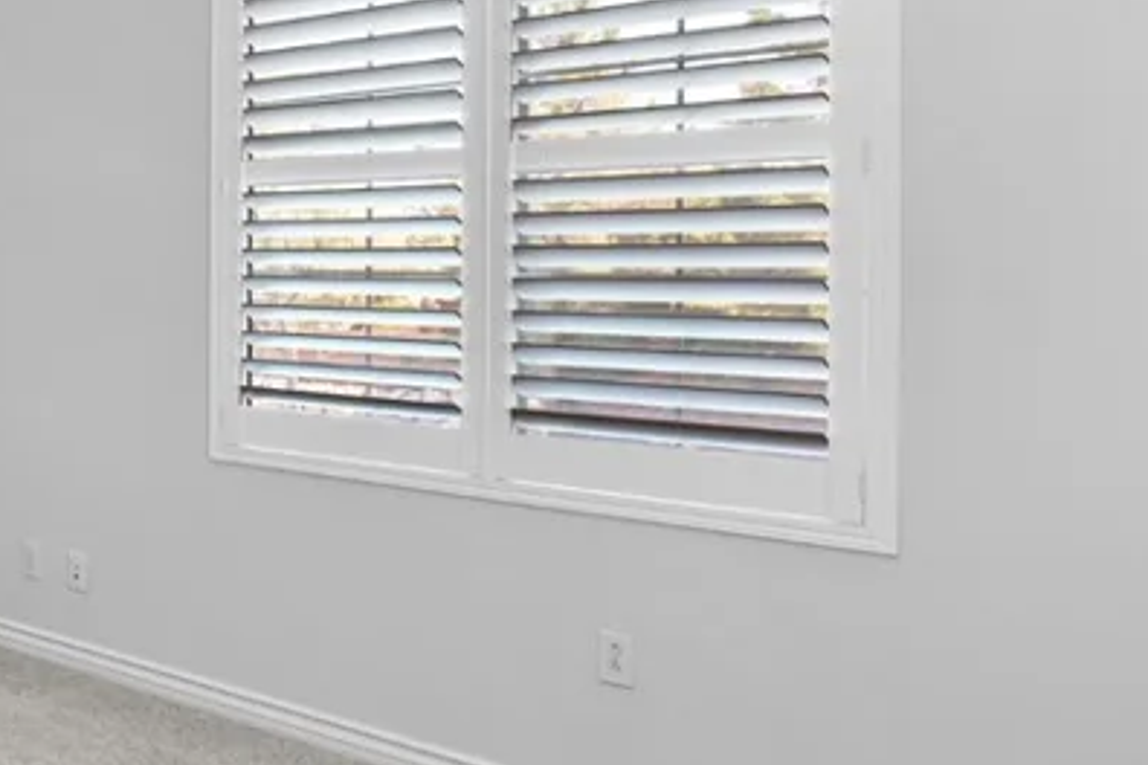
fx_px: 1403
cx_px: -319
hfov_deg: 33.5
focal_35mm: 44
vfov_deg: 30.3
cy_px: 271
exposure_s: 1/320
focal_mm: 17
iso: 400
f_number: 8
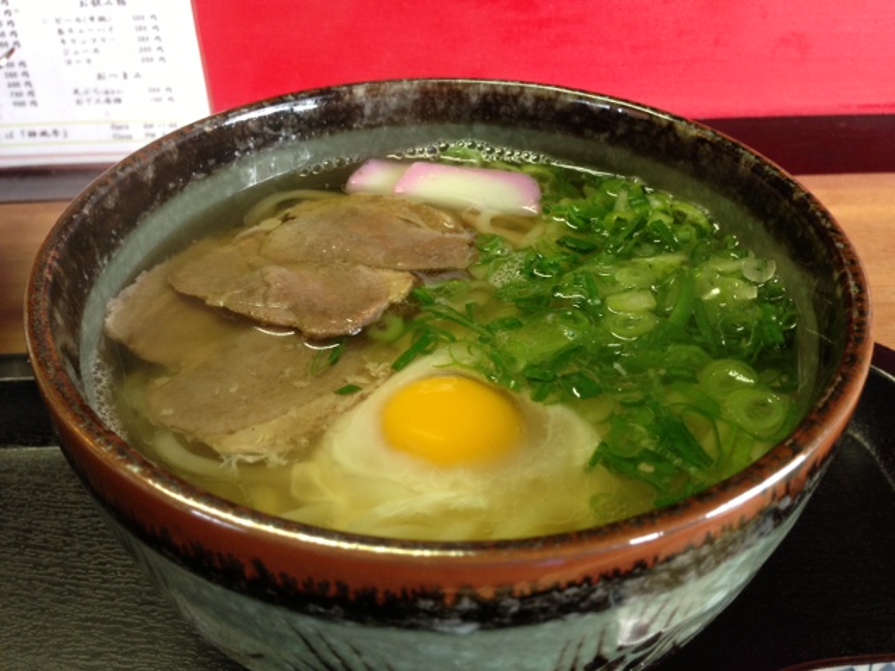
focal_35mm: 33
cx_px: 448
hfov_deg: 55.4
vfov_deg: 42.9
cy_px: 336
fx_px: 853
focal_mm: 4.13
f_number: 2.4
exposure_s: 1/20
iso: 125
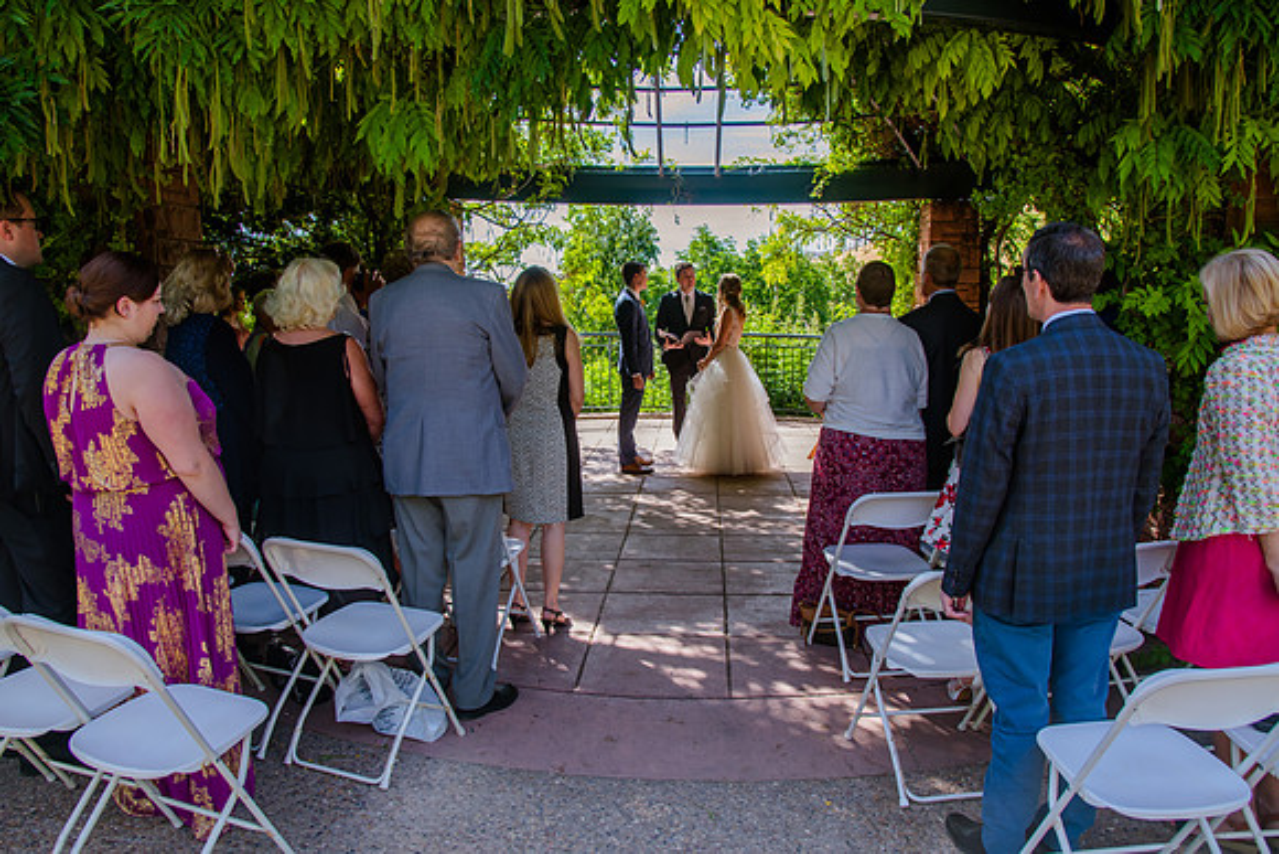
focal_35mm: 25
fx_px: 889
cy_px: 426
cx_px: 637
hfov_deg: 71.5
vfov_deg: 51.3
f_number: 7.1
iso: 200
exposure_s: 1/125
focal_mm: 24
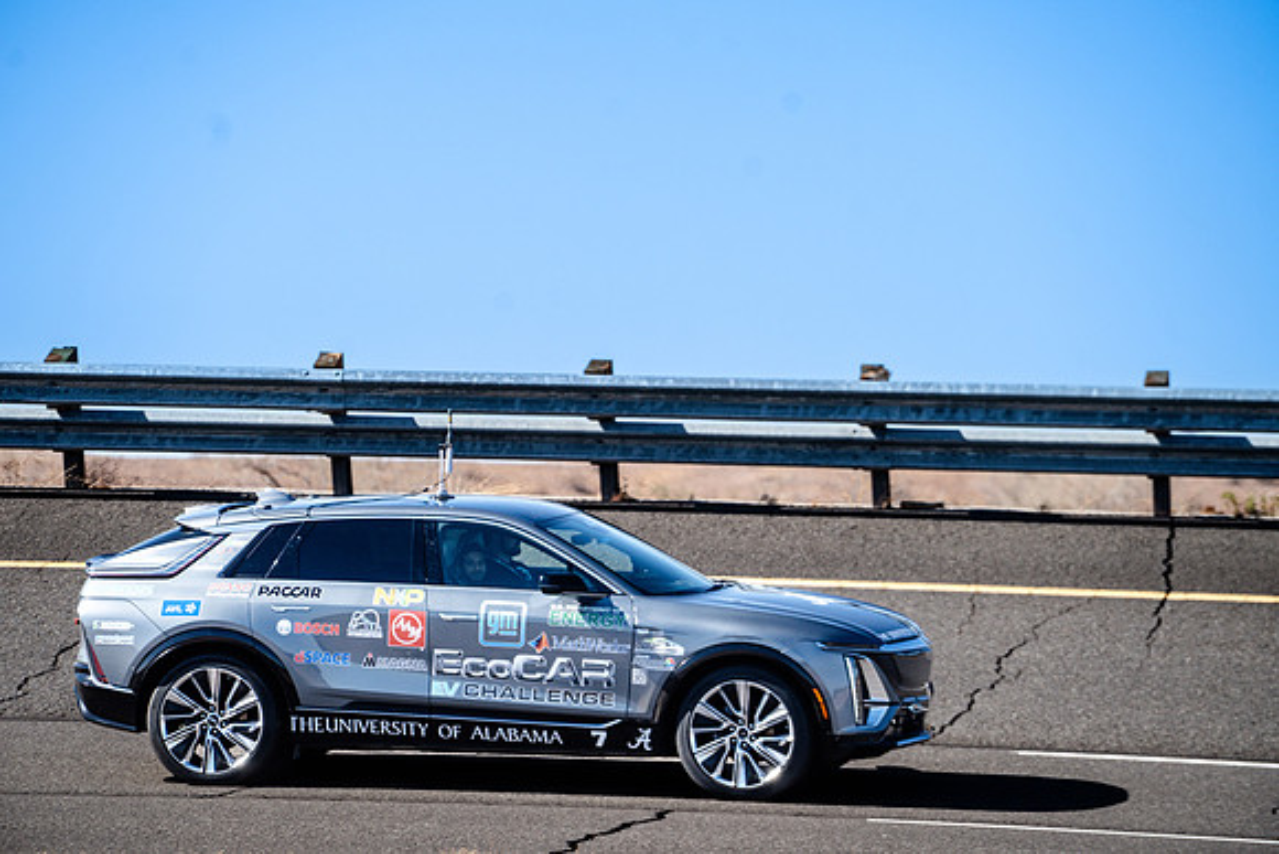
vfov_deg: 6.6
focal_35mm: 209
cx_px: 610
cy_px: 407
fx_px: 7434
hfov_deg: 9.8
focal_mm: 200
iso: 320
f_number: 5.6
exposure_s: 1/1250
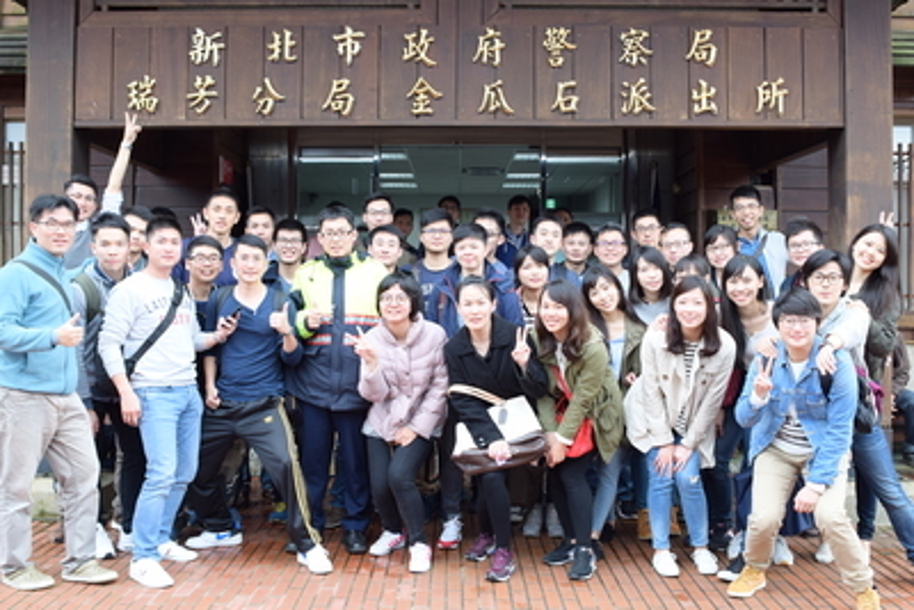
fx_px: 914
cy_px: 305
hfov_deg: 53.1
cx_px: 457
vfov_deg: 36.9
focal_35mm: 36
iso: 250
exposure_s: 1/80
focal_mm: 24
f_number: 6.3
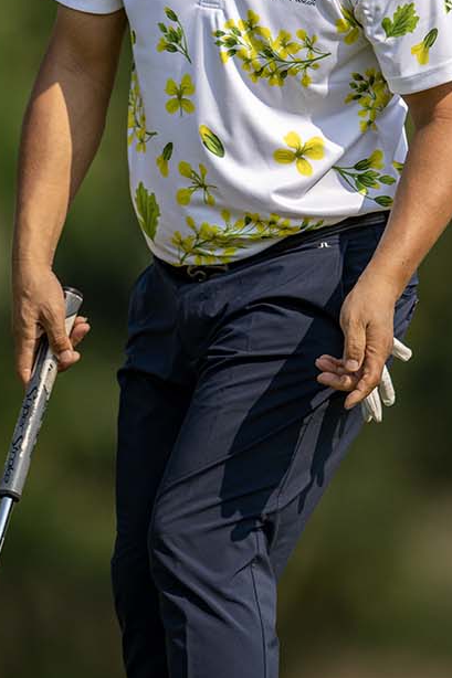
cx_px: 40
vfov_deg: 2.2
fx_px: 17674
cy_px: 319
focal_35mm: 938
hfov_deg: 1.5
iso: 160
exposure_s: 1/2500
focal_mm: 400
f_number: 2.8
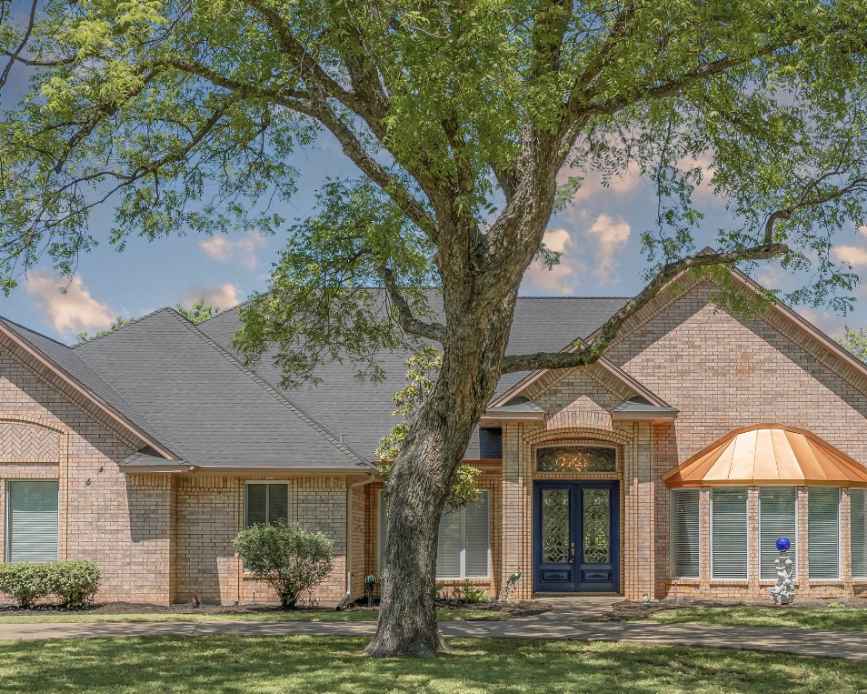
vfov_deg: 29.7
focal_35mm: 51
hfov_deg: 36.6
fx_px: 1309
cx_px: 480
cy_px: 347
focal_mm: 30.4
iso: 100
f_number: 8
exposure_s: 1/1600
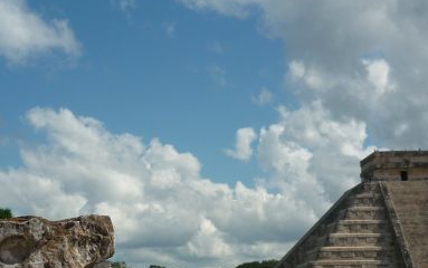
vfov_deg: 17.8
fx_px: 852
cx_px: 179
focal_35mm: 73
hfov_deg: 28.2
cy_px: 195
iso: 80
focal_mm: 5.5
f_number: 8
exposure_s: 1/400
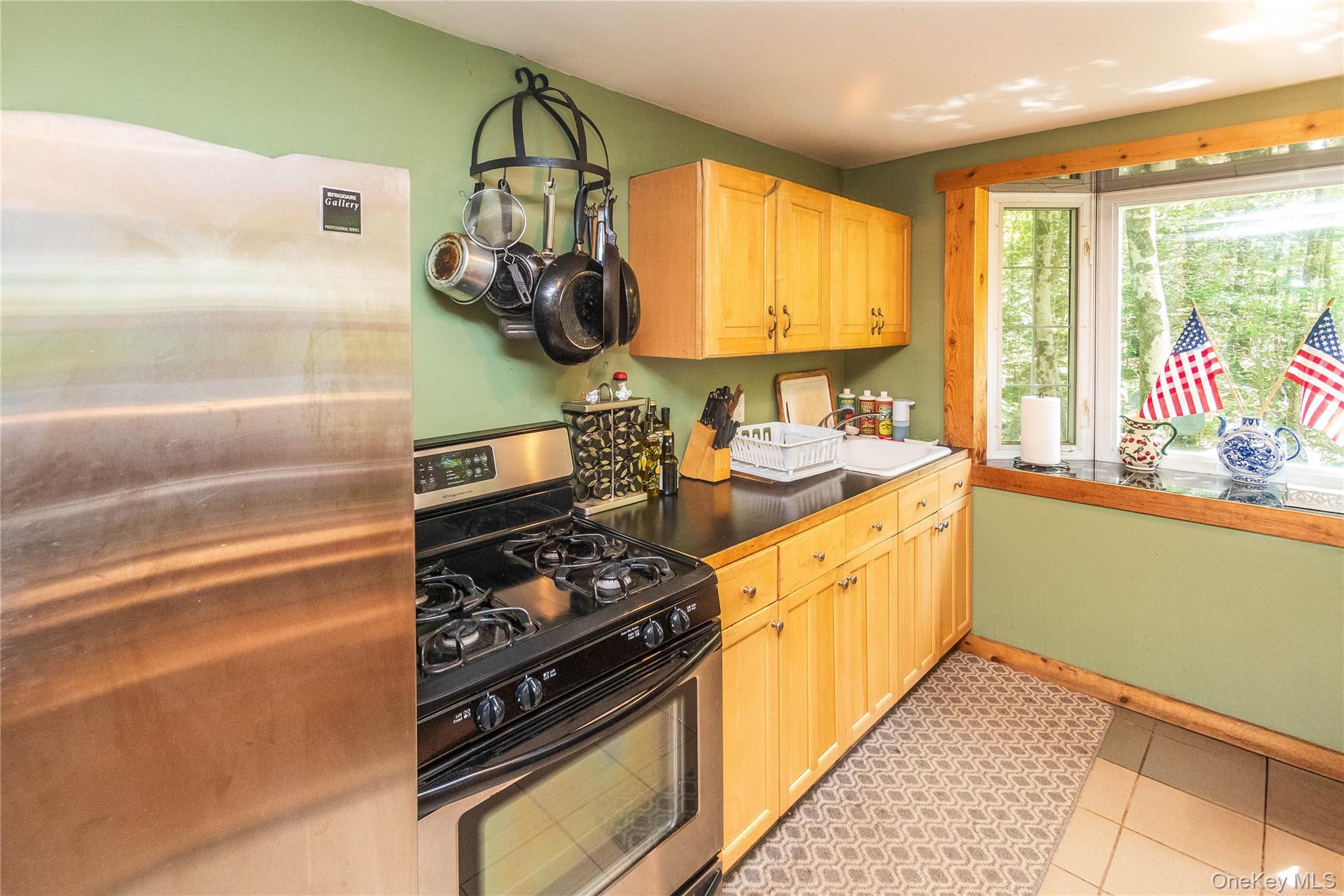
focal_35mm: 15
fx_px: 560
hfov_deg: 100.4
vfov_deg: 77.3
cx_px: 672
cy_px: 448
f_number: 5.6
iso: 3200
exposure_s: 1/60
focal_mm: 10
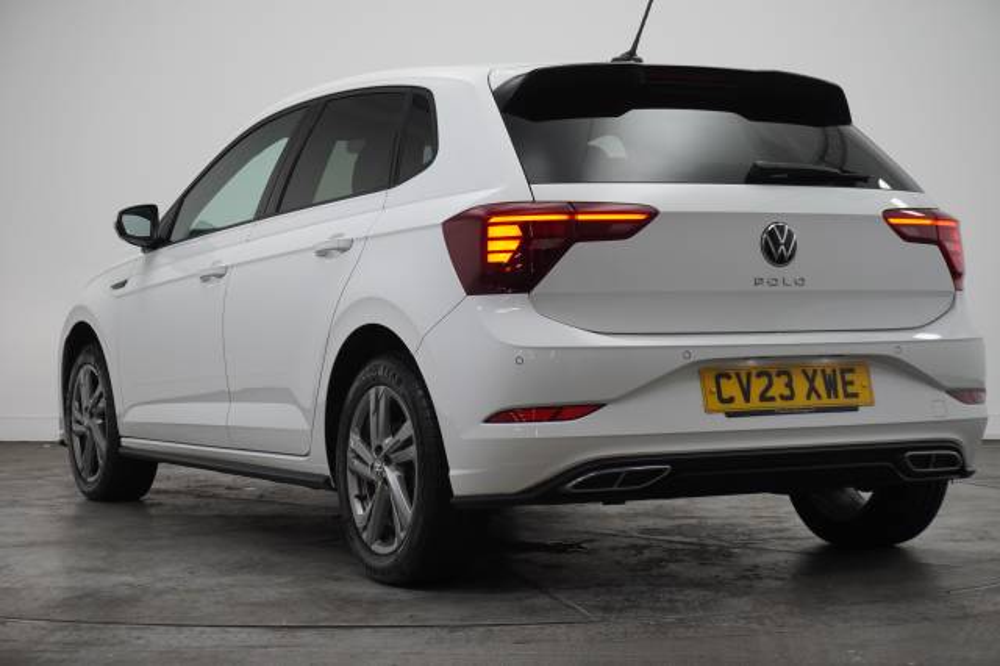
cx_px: 500
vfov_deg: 19.3
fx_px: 1957
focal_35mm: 70
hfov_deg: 28.7
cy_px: 333
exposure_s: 1/200
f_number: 5.6
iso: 1600
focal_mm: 47
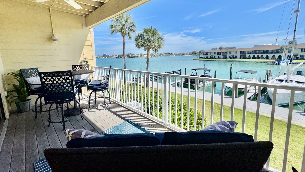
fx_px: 129
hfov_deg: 99.4
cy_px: 72
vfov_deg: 66.7
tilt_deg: -8.8
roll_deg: +1.5
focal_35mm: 16
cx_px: 150
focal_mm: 2.22
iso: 32
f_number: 2.2
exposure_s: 1/3546
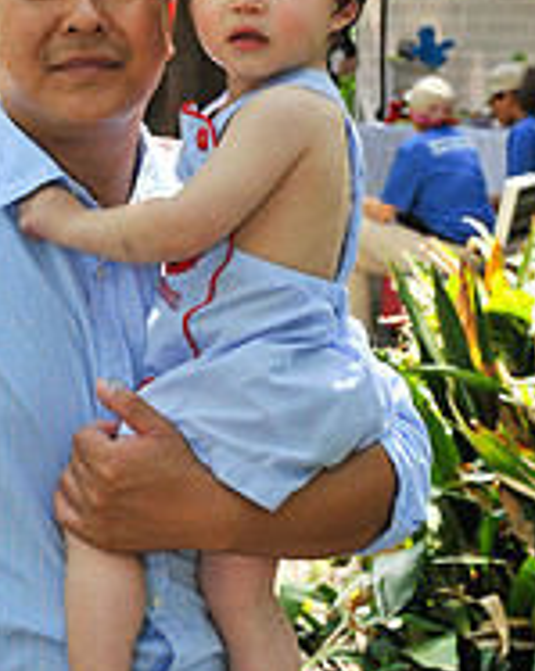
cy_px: 380
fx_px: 2242
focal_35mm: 113
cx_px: 117
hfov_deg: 13.5
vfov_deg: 17.0
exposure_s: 1/160
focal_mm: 50
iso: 640
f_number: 8
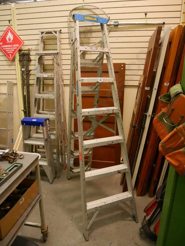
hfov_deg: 56.9
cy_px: 123
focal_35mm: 24
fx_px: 171
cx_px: 92
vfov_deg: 71.6
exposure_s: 1/160
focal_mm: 12
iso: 3200
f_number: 3.7
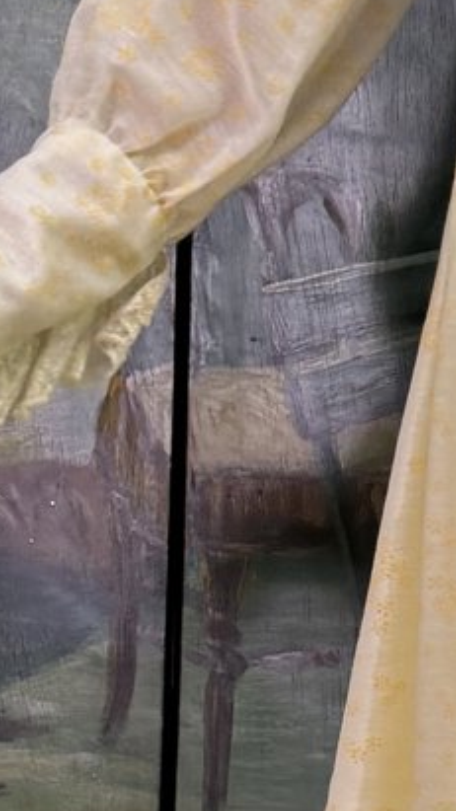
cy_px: 665
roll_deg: -0.3
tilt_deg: +2.8
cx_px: 871
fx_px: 1914
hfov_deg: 12.2
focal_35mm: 89
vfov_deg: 23.5
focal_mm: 6.76
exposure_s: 1/81
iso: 200
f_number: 1.78
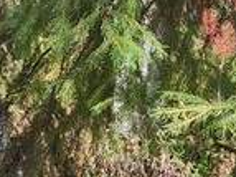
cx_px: 129
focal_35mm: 186
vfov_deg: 7.3
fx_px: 1267
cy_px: 470
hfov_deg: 10.6
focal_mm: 4.77
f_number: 1.75
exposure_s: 1/534
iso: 112
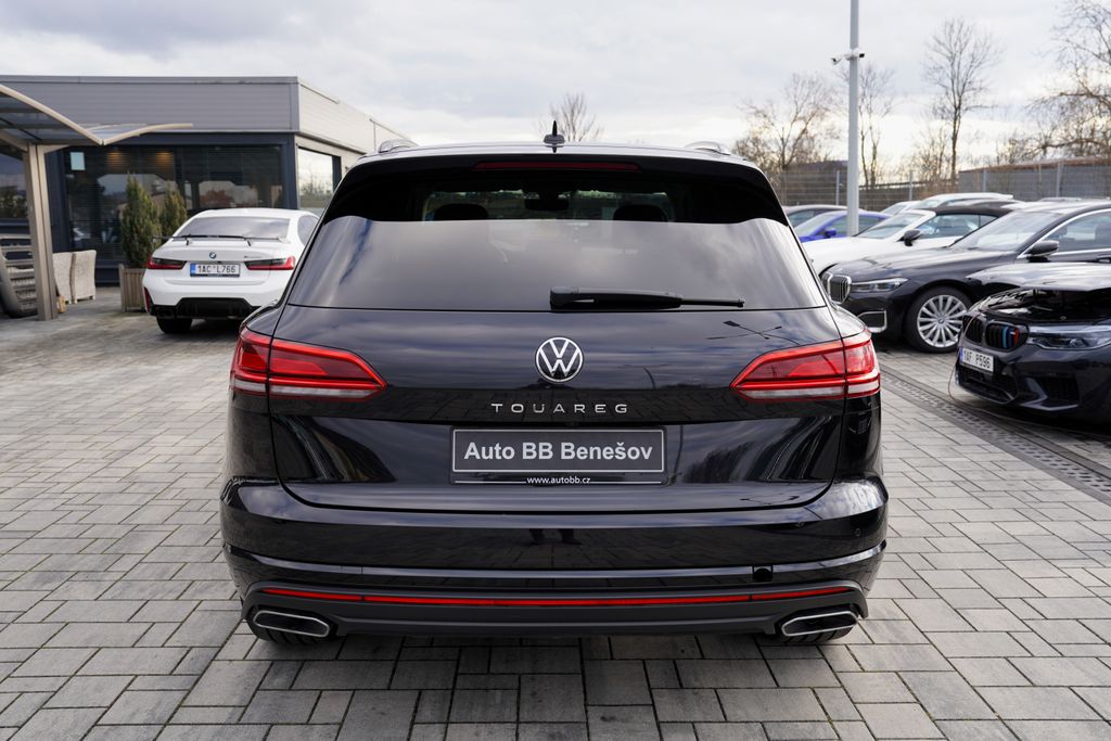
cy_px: 370
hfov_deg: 60.3
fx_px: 957
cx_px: 556
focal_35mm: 31
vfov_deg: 42.3
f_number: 4.5
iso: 100
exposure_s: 1/100
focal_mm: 31
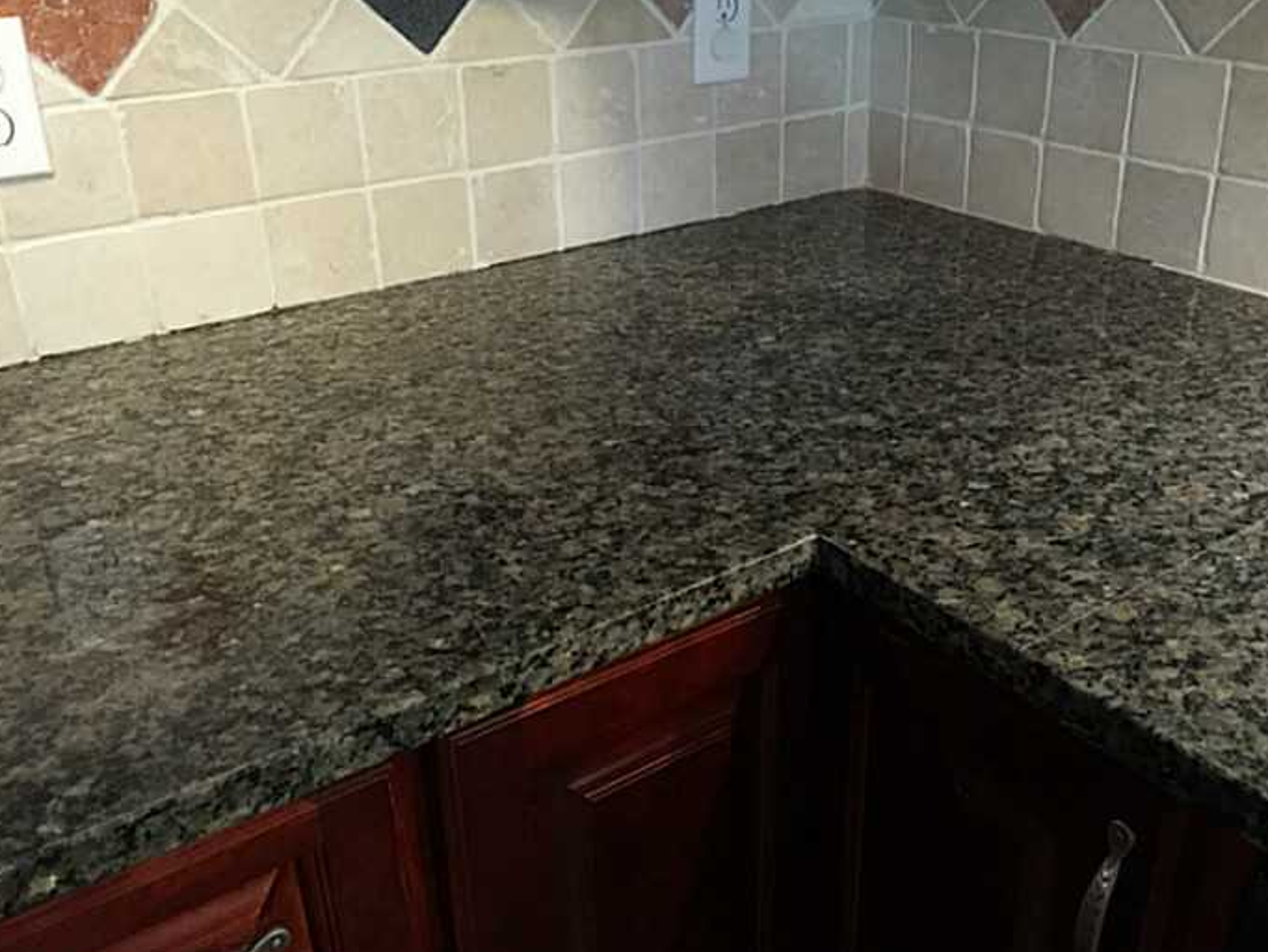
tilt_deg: -23.5
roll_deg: +0.6
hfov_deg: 53.7
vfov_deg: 41.8
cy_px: 433
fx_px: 1246
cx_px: 731
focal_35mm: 34
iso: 160
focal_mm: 4.15
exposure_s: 1/15
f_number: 2.2
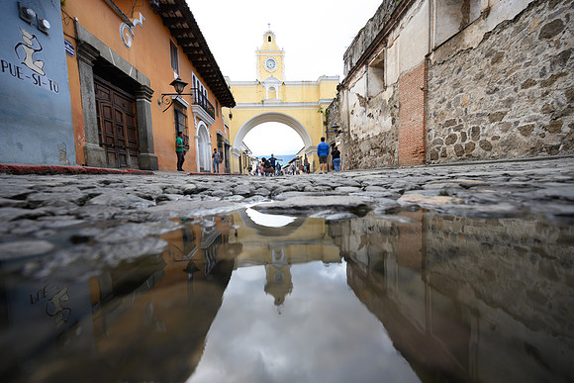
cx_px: 287
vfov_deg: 81.2
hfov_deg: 104.2
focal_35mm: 14
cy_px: 192
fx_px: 223
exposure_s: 1/125
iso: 100
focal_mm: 14
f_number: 4
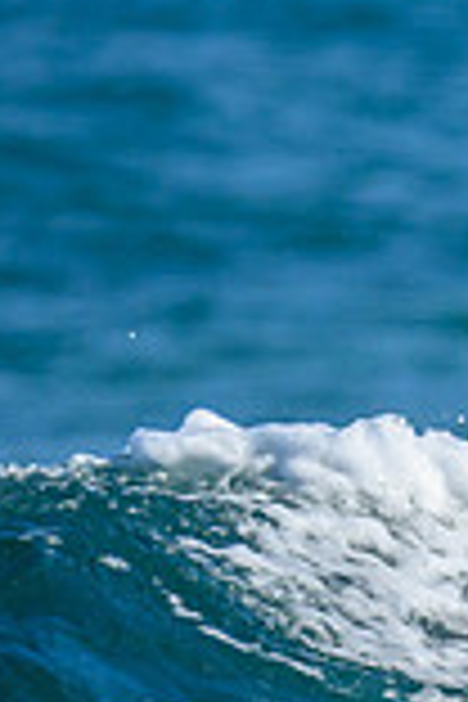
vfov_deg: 0.5
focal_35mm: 3817
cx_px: 1317
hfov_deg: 0.4
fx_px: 74426
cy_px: 605
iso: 280
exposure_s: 1/2000
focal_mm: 800
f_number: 6.3
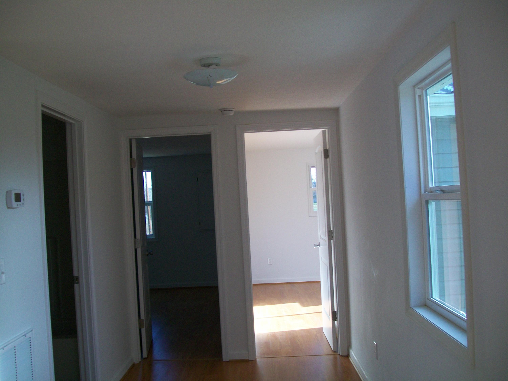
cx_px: 254
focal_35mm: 36
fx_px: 528
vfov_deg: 39.7
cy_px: 190
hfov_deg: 51.4
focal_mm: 6
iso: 64
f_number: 2.7
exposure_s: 1/100
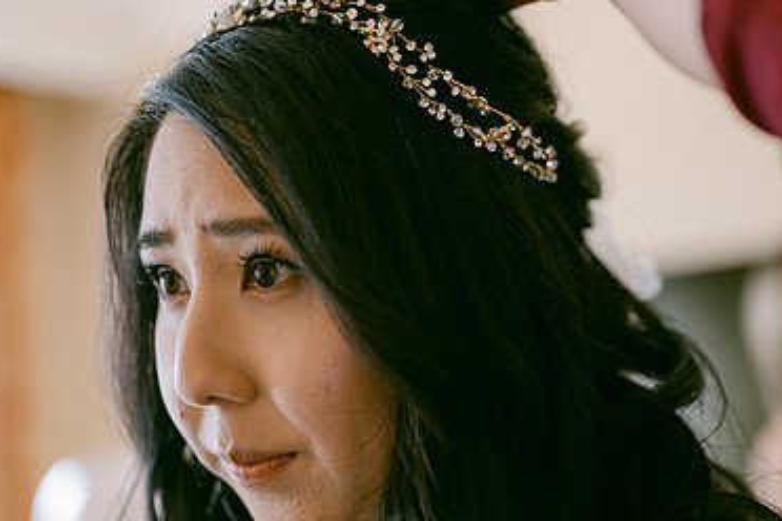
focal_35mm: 78
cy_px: 238
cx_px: 460
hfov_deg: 26.0
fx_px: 1694
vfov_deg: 17.5
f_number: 1.8
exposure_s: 1/200
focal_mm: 50
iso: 400
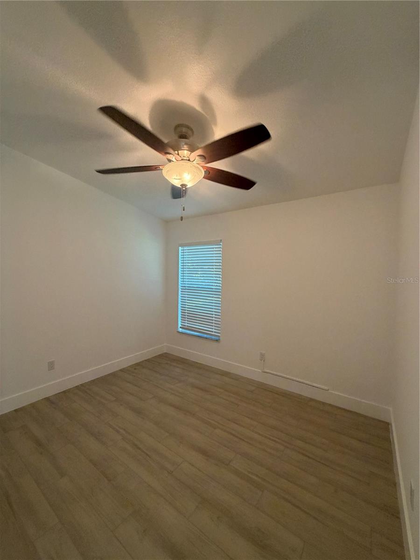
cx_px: 210
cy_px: 280
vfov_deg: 102.1
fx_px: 226
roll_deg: -1.2
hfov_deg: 85.7
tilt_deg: -1.4
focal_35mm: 14
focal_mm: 2.22
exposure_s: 1/120
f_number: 2.2
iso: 320
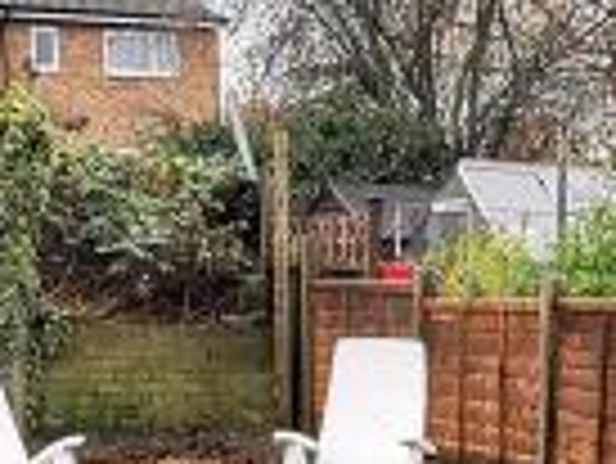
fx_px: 2262
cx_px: 445
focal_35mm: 127
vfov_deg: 10.9
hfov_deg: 15.5
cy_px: 842
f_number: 2.2
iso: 50
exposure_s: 1/183
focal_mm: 2.26
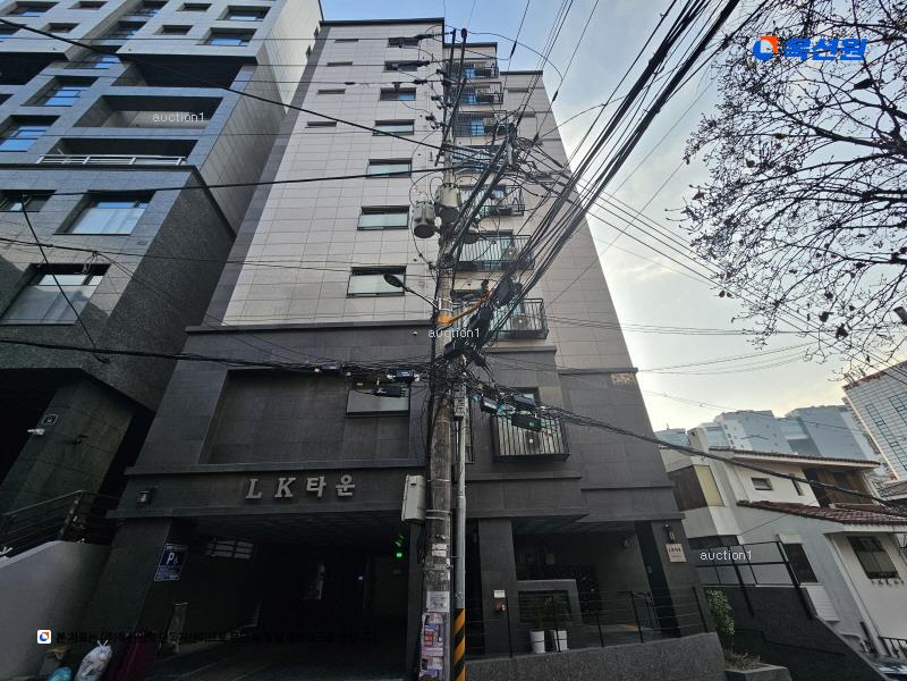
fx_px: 341
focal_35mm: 13
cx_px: 454
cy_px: 340
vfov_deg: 89.9
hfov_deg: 106.2
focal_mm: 2.2
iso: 50
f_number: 2.2
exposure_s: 1/786
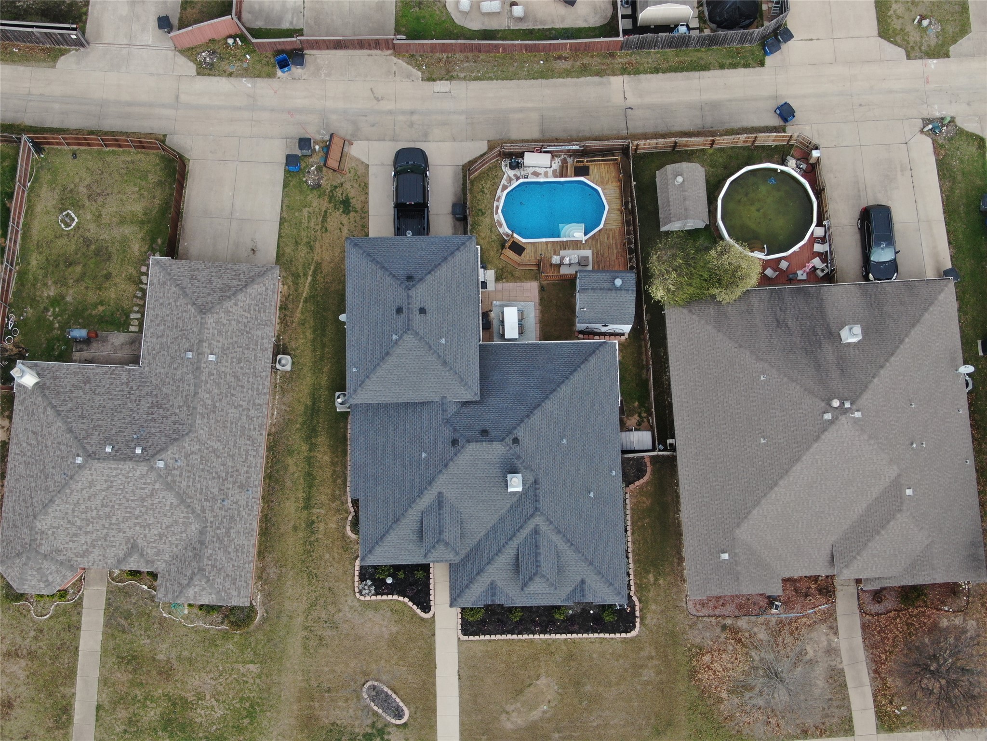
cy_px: 370
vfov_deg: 30.3
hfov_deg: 39.7
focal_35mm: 48
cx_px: 494
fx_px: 1369
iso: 100
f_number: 3.8
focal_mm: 8.6
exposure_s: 1/400
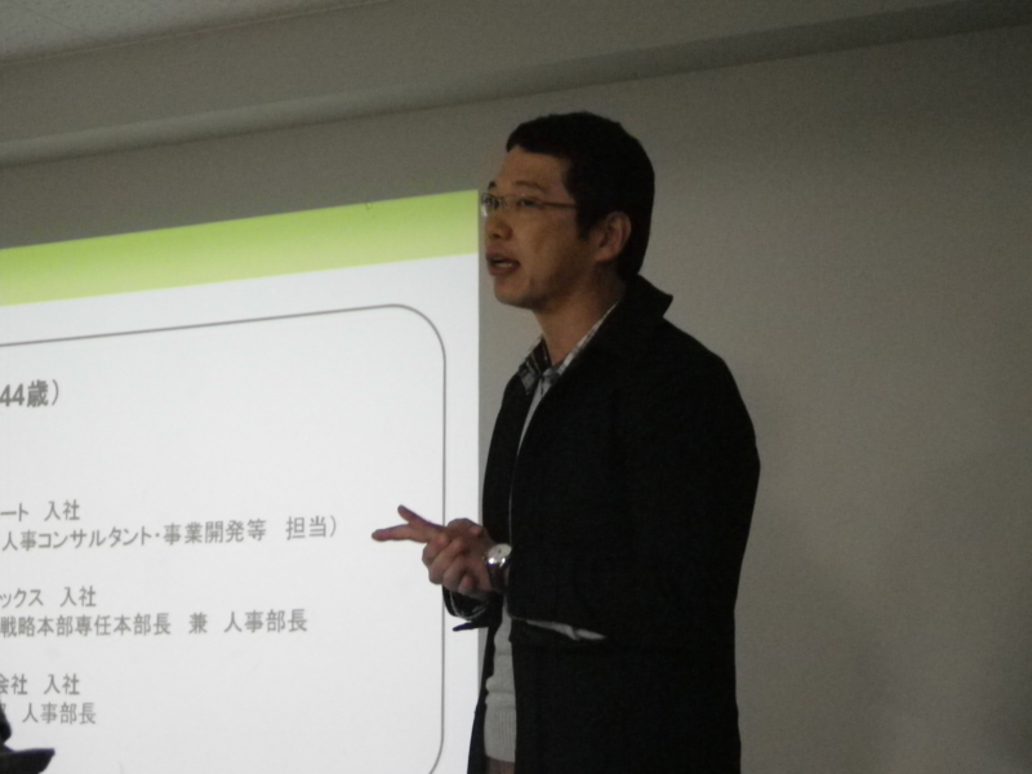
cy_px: 387
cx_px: 516
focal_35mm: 62
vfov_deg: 23.7
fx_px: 1848
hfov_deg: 31.2
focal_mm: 11.1
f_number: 4.6
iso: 800
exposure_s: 1/30
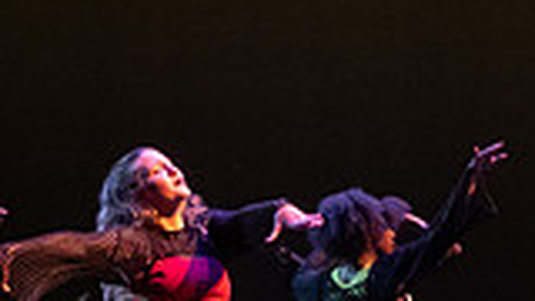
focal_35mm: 201
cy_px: 414
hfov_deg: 10.7
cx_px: 143
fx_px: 2851
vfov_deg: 6.0
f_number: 4
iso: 4000
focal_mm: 49
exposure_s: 1/400
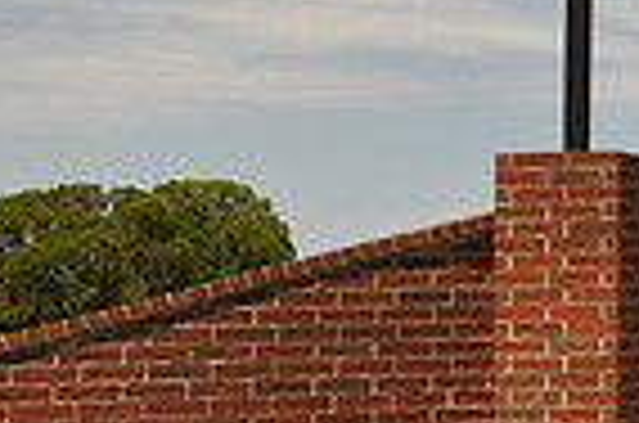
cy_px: 11
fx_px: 1948
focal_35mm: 110
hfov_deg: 15.1
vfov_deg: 12.3
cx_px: 1282
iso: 200
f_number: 13
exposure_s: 1/160
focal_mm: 18
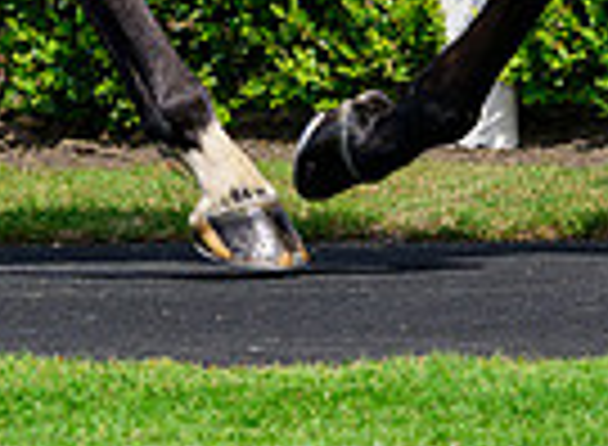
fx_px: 16048
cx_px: 540
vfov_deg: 1.6
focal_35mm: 921
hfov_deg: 2.2
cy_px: -413
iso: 200
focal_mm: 185
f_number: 6.3
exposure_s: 1/800
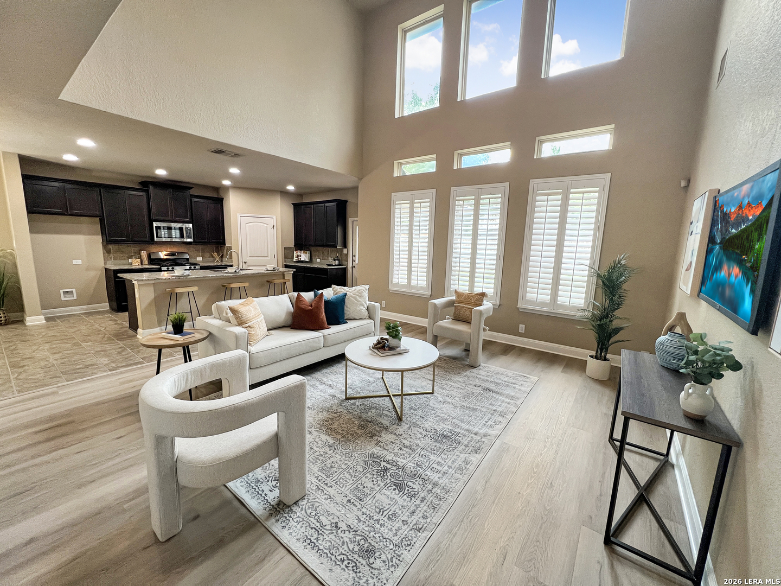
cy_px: 293
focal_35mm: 13
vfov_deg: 89.9
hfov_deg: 106.2
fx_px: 293
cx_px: 390
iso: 200
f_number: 1.8
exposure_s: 1/120
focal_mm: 1.57
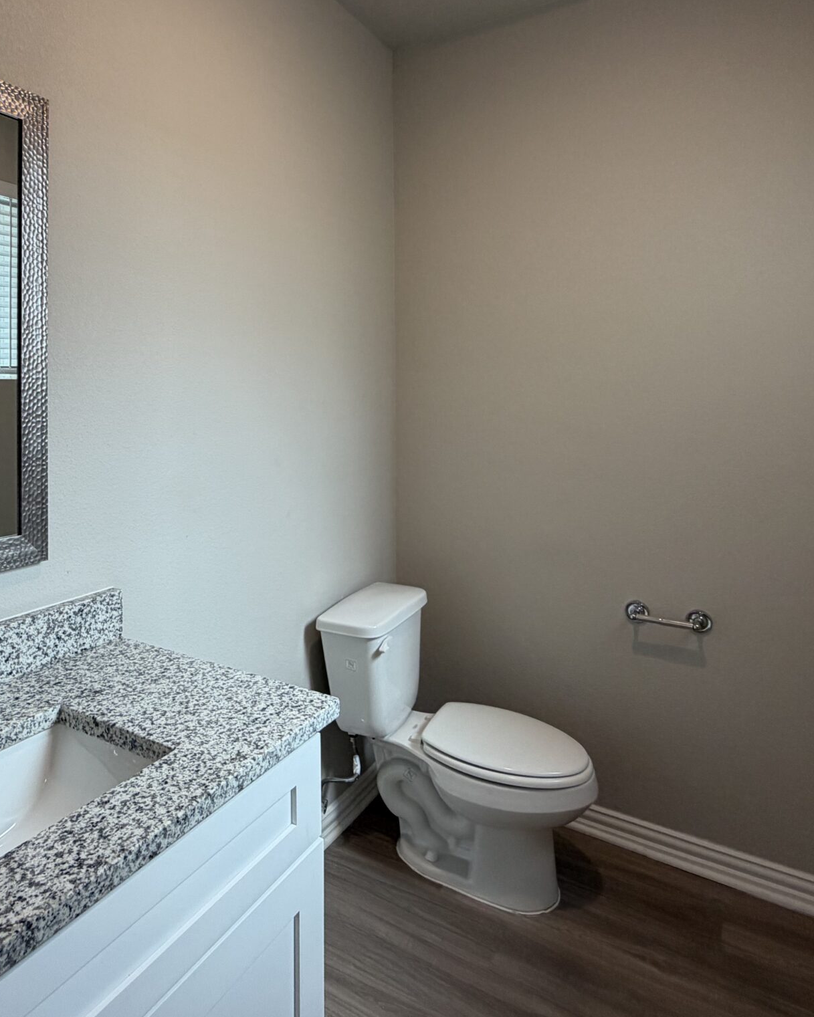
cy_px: 390
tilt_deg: +0.1
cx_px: 279
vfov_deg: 71.6
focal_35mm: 23
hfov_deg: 59.6
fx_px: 693
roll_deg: +0.8
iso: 160
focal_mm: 2.22
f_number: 2.2
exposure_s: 1/120
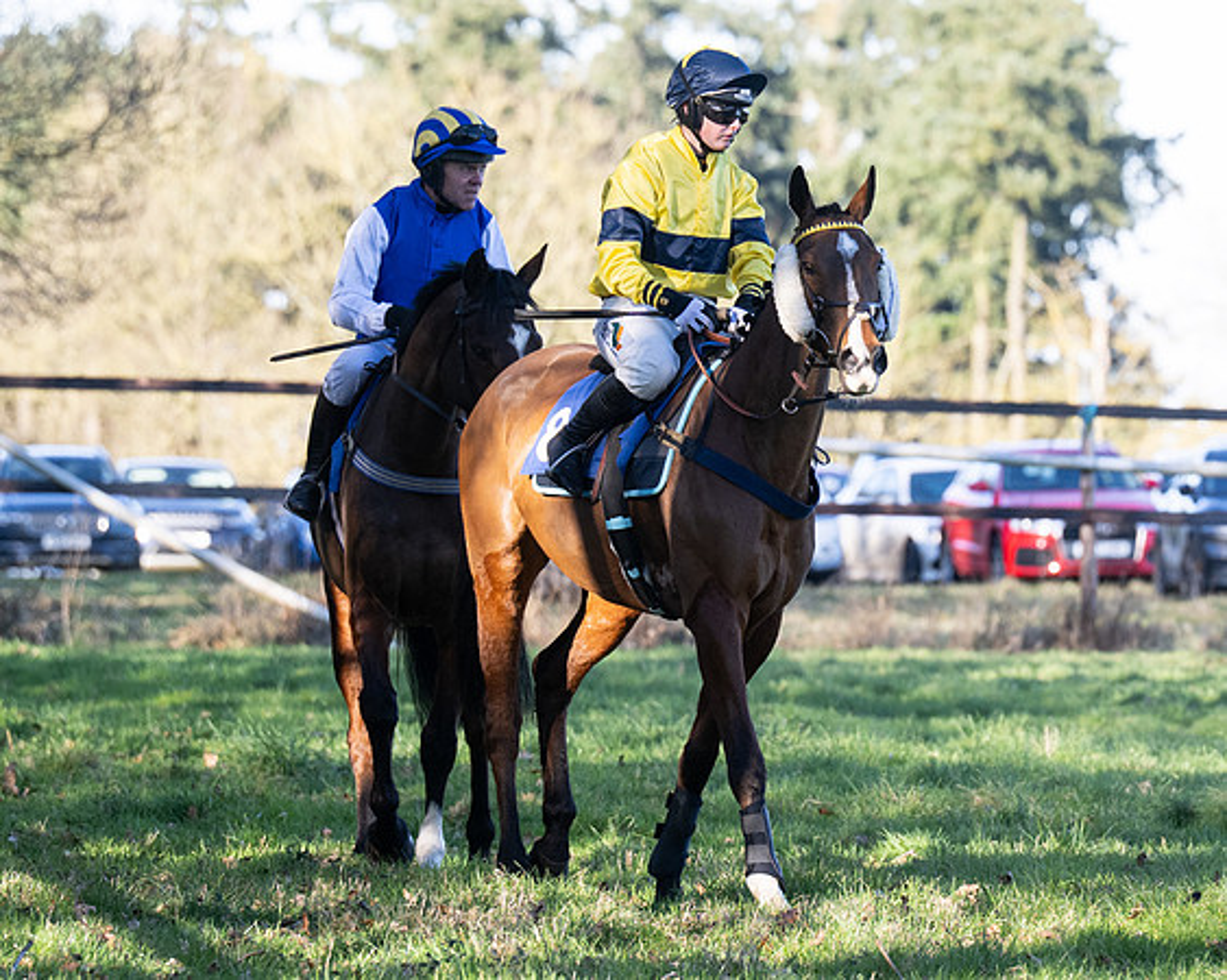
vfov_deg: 3.2
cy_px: 487
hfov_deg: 4.0
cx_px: 890
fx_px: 17509
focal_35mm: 482
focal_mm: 200
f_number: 5
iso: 400
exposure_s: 1/640
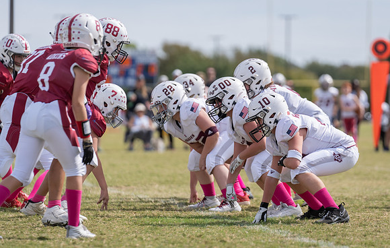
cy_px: 120
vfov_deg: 5.4
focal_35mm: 246
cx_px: 236
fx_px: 2624
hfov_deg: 8.5
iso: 100
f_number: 3.2
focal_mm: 200
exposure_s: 1/1250
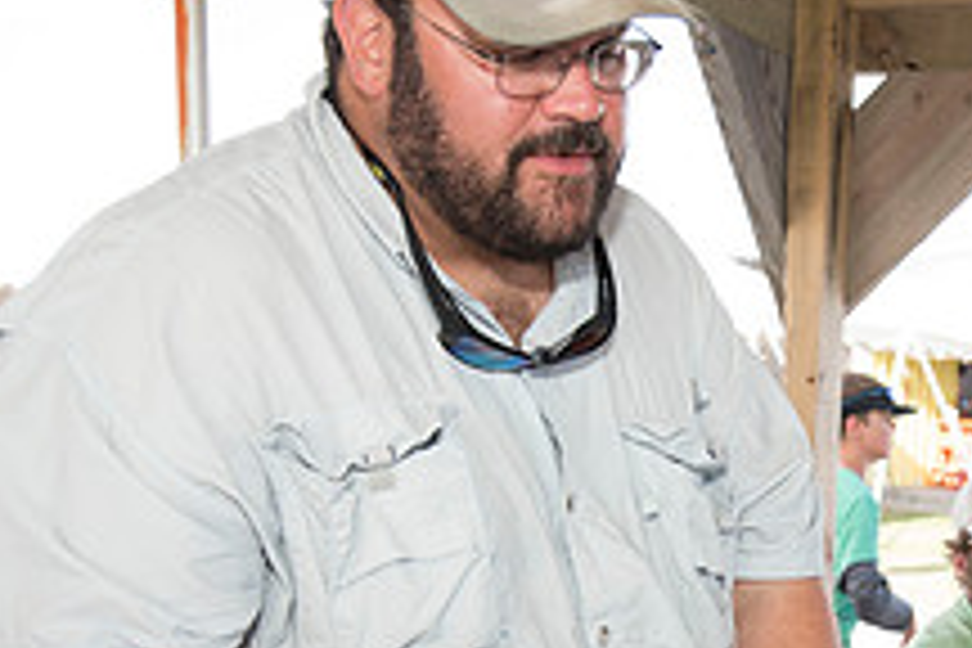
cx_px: 760
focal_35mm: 67
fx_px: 1809
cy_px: 673
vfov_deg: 19.6
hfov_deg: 29.5
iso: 250
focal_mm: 25
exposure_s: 1/200
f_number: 4.5
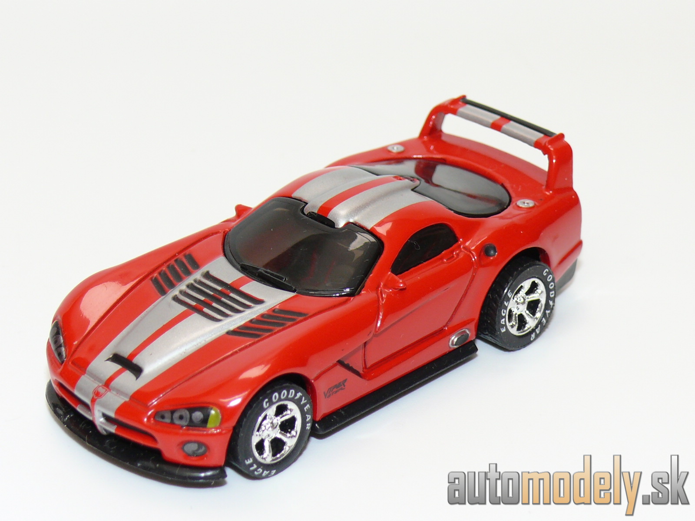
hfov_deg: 18.7
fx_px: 2108
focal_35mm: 105
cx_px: 348
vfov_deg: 14.1
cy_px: 260
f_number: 4
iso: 100
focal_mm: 13.7
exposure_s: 1/40
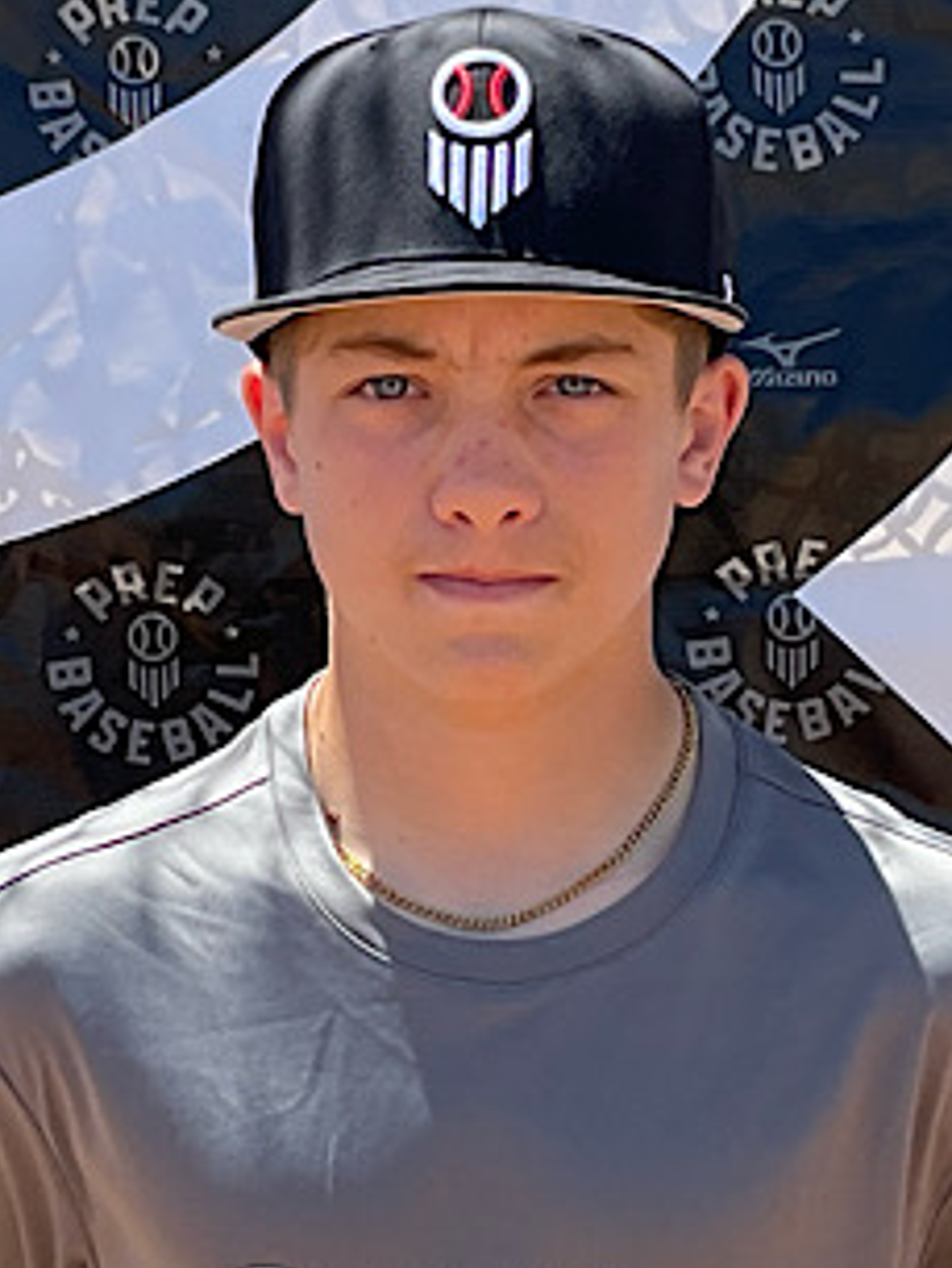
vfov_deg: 48.8
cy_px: 728
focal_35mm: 38
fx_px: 1392
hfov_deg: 37.7
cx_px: 457
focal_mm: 3
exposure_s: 1/683
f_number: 1.8
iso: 16
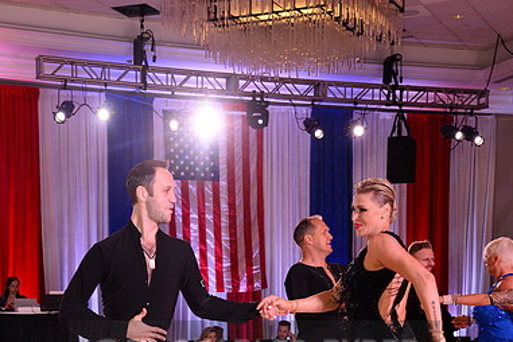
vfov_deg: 16.8
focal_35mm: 79
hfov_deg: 25.7
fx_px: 1126
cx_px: 255
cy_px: 366
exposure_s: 1/250
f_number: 5.6
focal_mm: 52
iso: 2500
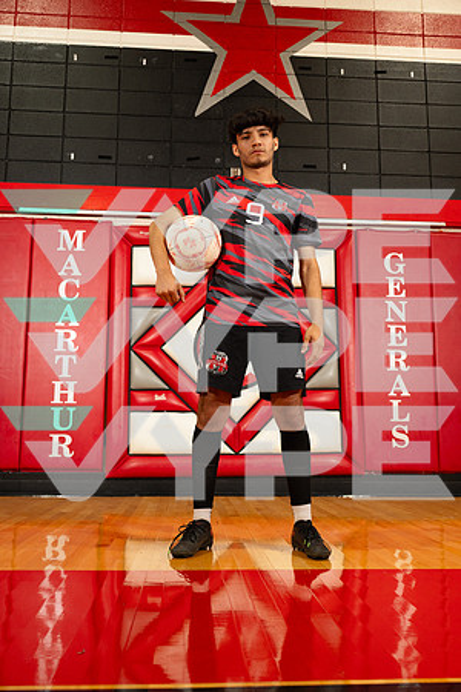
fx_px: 615
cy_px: 346
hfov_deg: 41.1
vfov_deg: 58.7
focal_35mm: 32
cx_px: 230
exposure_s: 1/250
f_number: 4
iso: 1000
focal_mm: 32
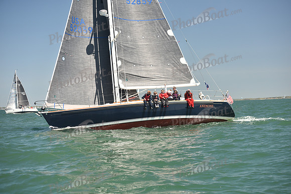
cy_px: 97
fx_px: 566
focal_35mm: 70
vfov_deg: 19.5
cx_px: 146
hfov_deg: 28.8
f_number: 4
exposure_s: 1/800
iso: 250
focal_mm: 70
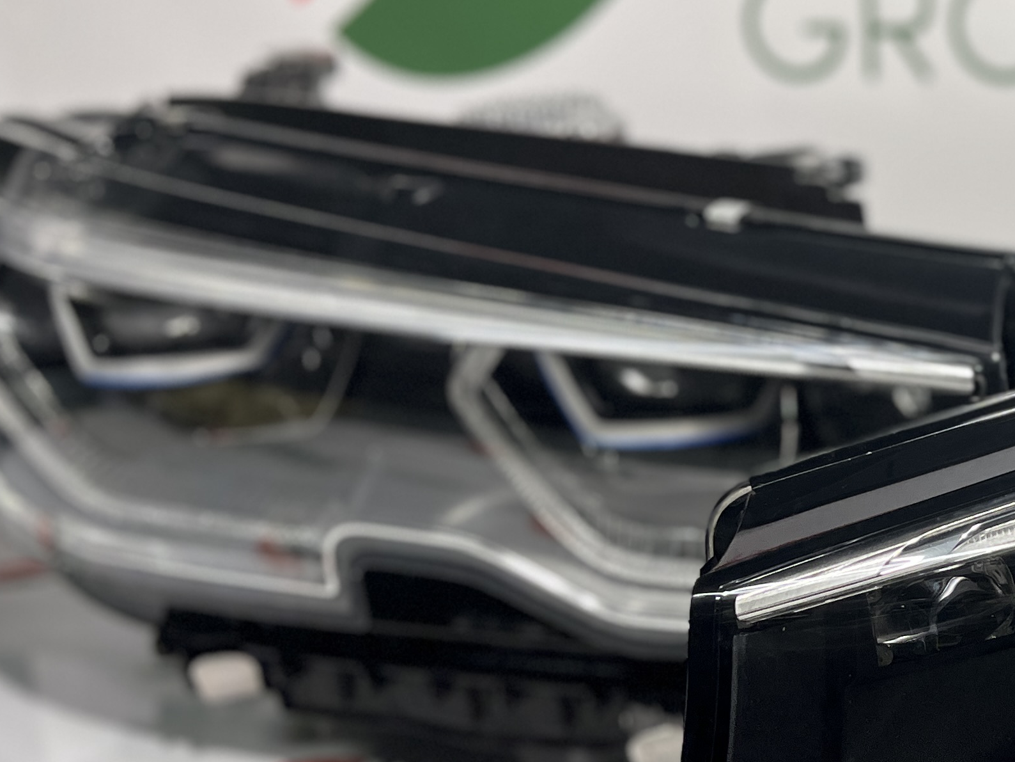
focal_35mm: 66
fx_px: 1935
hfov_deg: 26.3
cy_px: 455
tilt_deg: -15.0
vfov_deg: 22.2
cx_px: 1210
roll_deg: -0.4
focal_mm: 5.1
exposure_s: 1/100
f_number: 1.6
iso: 50
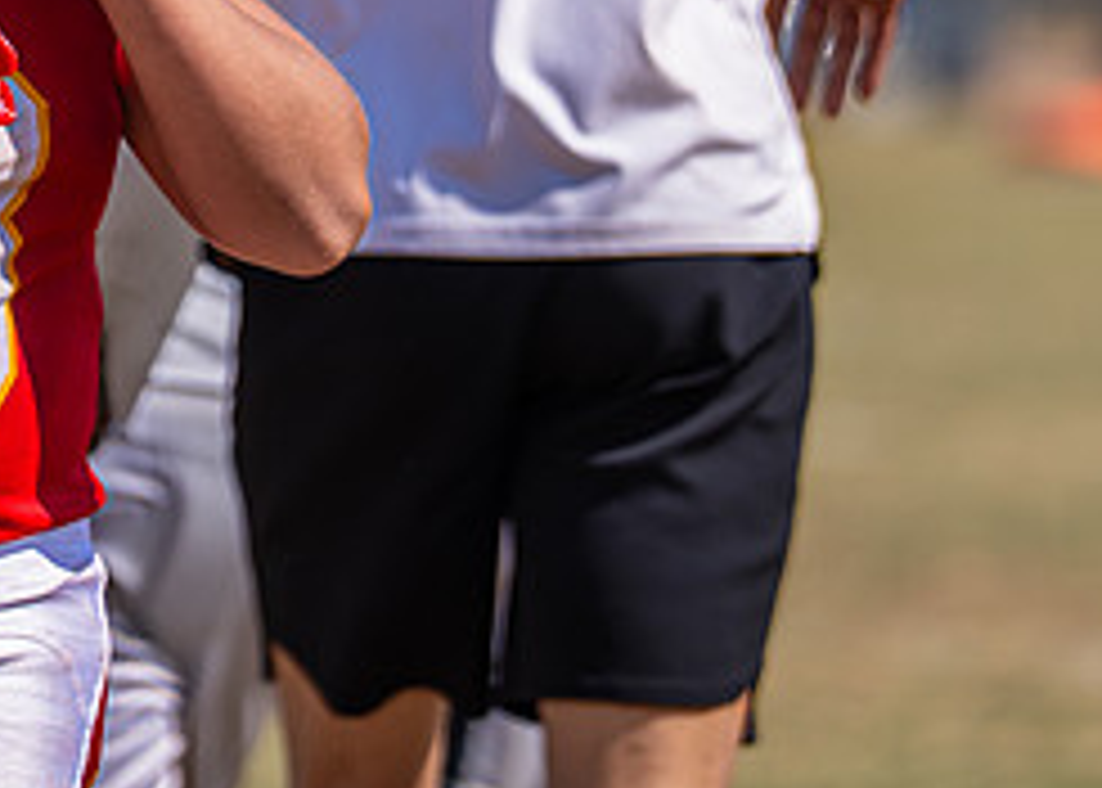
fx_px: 23505
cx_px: 48
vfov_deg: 1.9
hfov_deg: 2.7
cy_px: -251
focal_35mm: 751
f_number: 2.8
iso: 100
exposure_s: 1/3200
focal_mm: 197
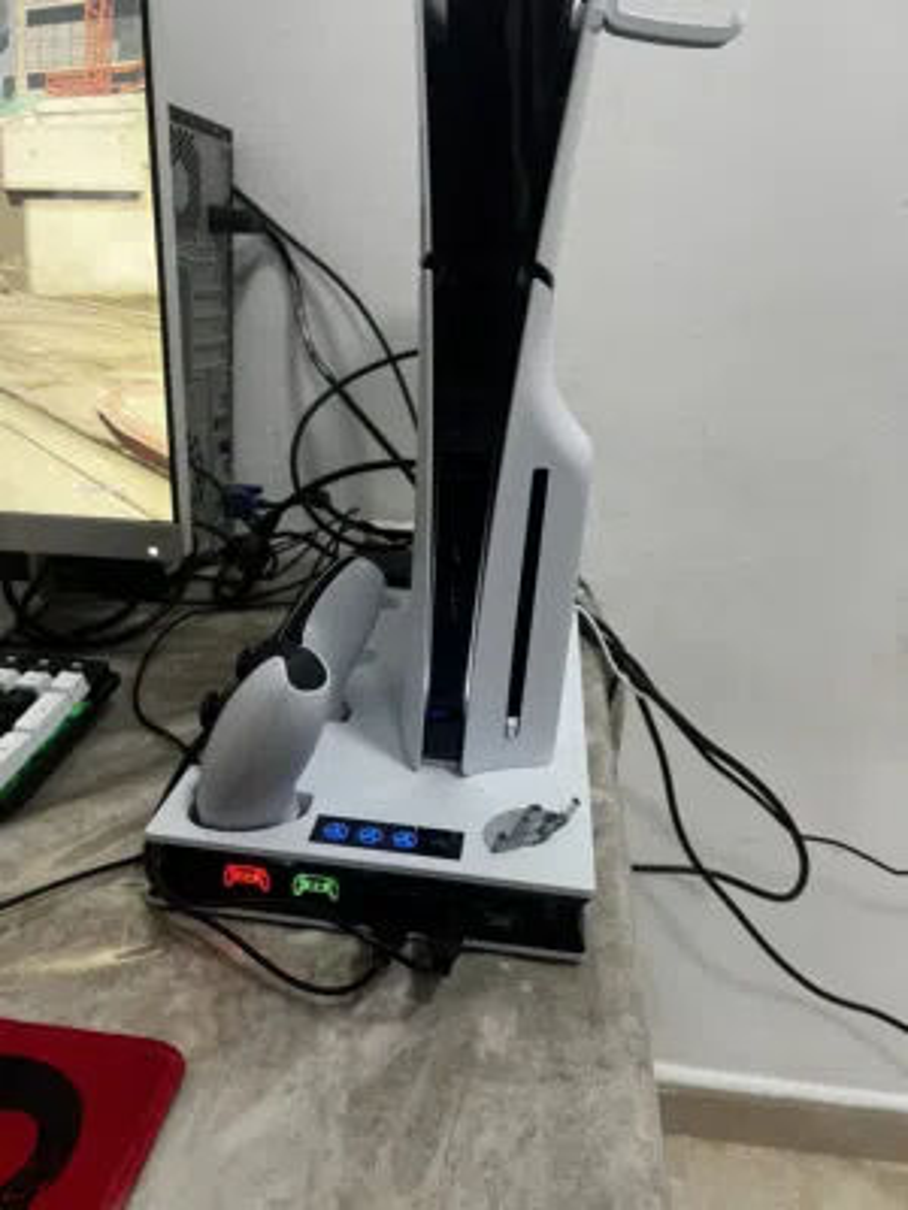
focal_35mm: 26
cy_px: 605
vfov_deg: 67.3
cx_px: 454
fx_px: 909
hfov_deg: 53.1
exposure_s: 1/60
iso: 160
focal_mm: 5.7
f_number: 1.5
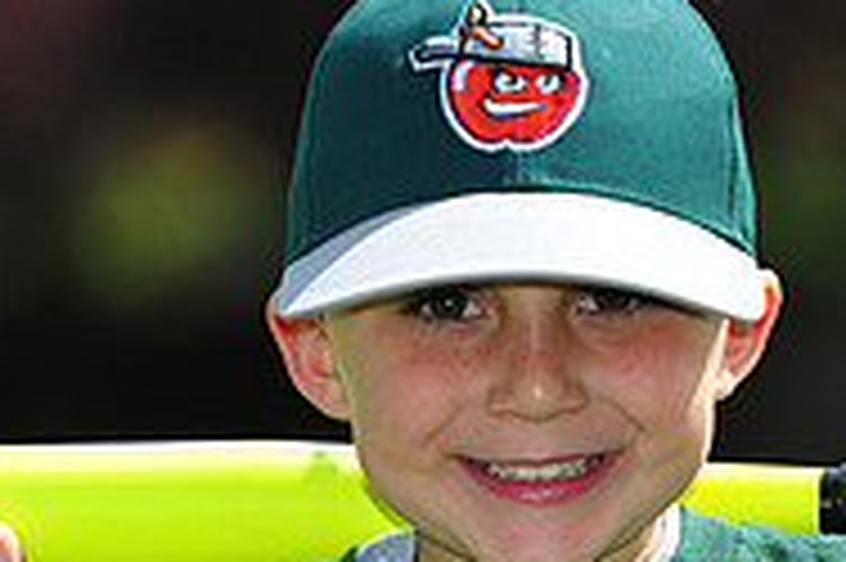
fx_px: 13430
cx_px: 450
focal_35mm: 572
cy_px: 647
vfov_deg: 2.4
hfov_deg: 3.6
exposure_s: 1/2500
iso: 400
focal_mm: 185
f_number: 5
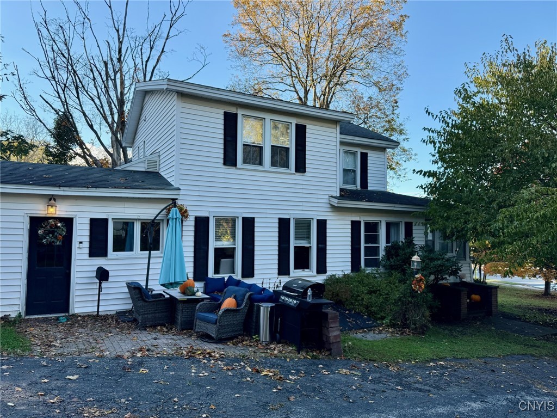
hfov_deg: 71.6
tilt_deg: +3.9
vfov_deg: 56.8
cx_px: 278
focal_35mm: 24
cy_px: 209
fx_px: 386
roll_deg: -0.4
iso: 100
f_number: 1.78
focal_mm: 6.76
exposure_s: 1/979
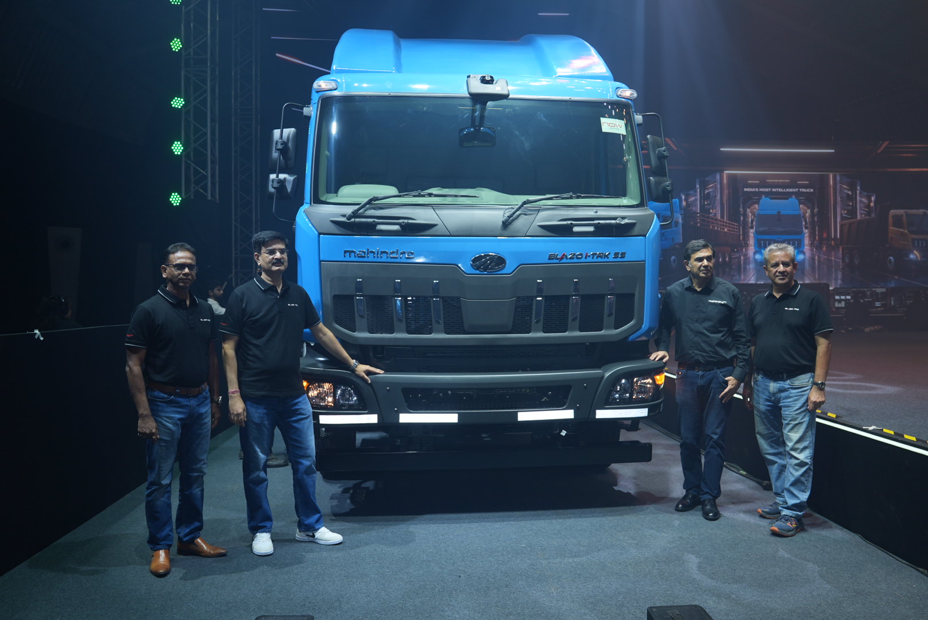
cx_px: 464
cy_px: 310
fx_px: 671
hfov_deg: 69.4
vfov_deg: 49.6
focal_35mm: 26
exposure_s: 1/125
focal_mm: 26
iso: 320
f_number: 5
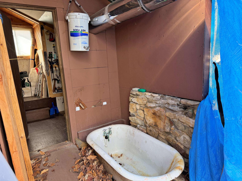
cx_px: 121
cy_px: 90
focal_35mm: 24
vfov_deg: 56.8
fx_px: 168
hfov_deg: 71.6
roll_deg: +2.4
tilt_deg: -13.7
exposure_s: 1/121
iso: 125
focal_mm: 6.76
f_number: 1.78
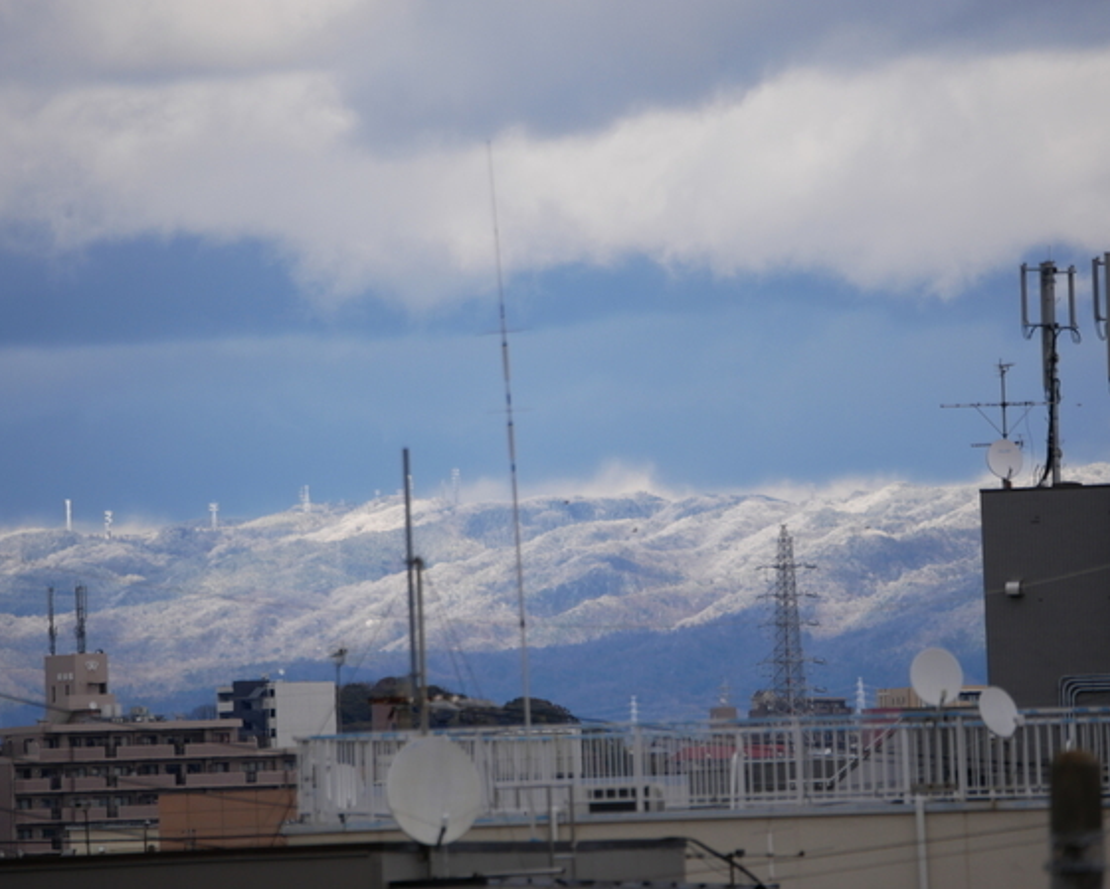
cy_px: 444
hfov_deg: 3.1
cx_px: 550
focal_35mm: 627
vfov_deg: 2.5
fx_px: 20602
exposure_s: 1/640
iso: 200
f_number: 6.7
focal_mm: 300
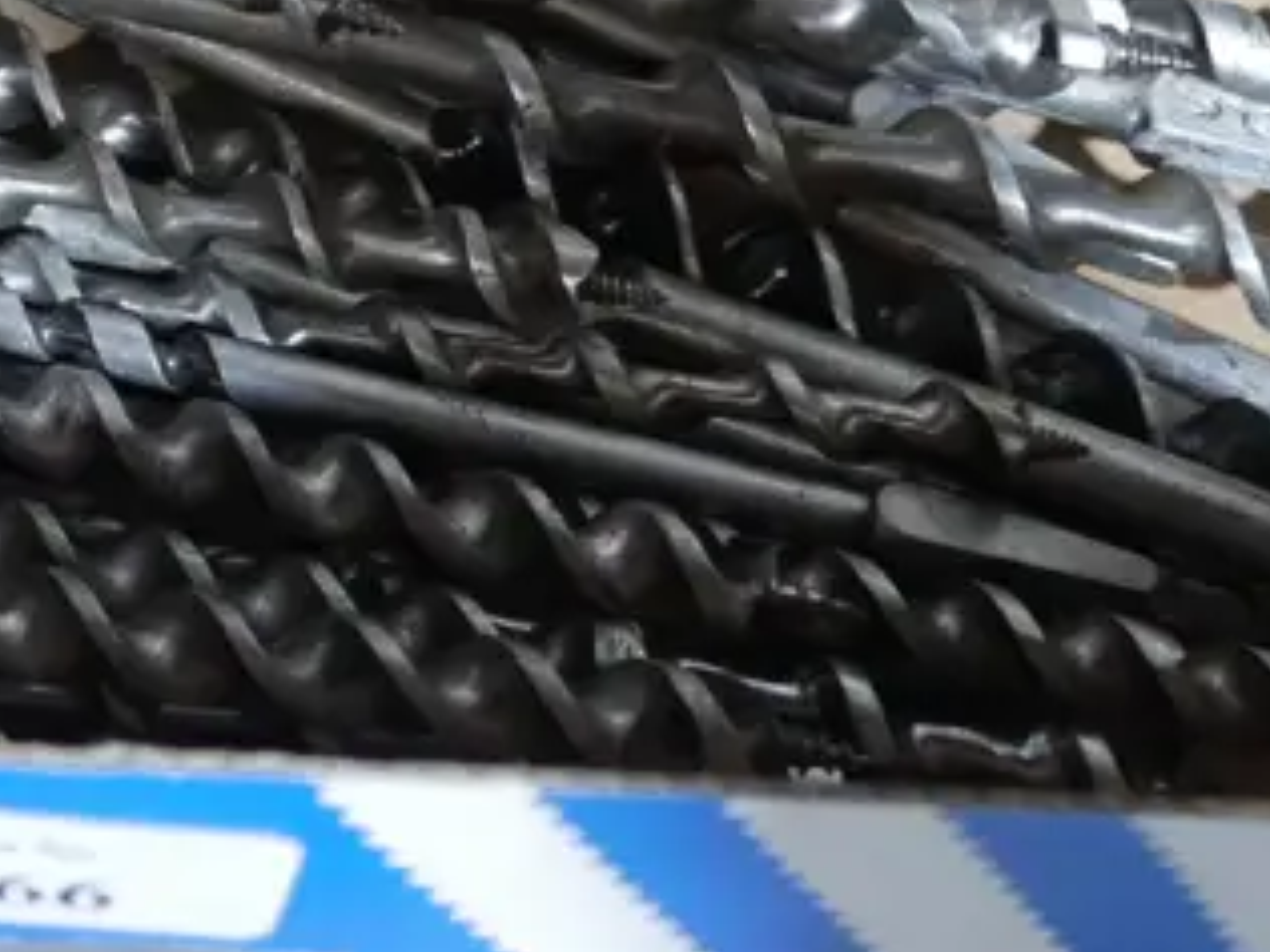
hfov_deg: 15.8
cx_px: 113
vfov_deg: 11.8
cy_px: -161
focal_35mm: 123
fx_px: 4513
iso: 1600
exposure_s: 1/60
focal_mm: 19
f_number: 4.1
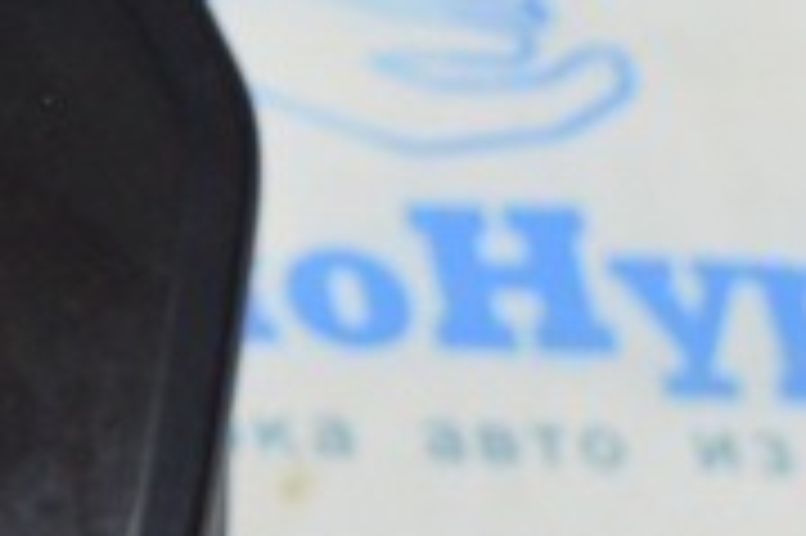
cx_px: -1333
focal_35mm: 206
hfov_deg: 8.8
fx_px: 4608
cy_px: 191
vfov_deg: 6.7
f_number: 5.6
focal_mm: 24
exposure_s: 1/20
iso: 400
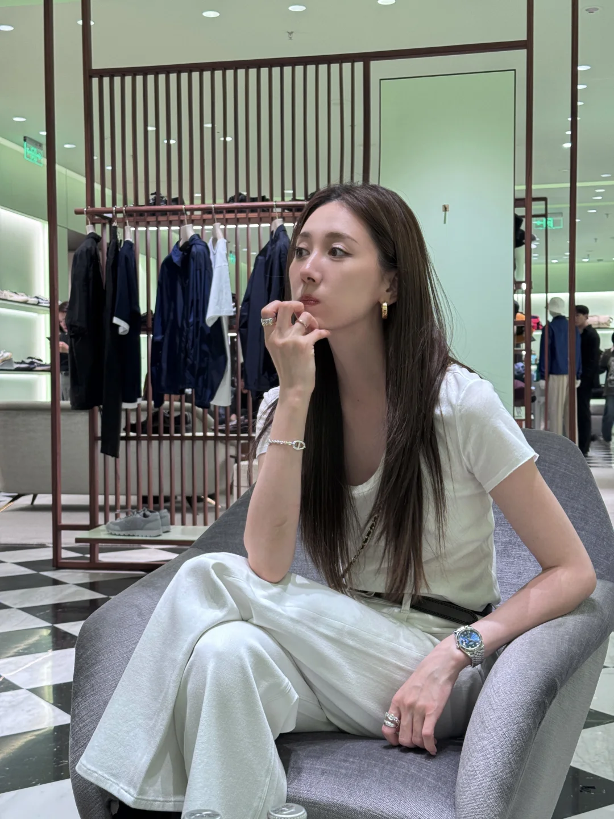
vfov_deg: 39.7
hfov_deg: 30.3
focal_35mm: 48
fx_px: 1135
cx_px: 307
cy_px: 410
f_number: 1.78
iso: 80
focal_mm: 6.76
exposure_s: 1/50
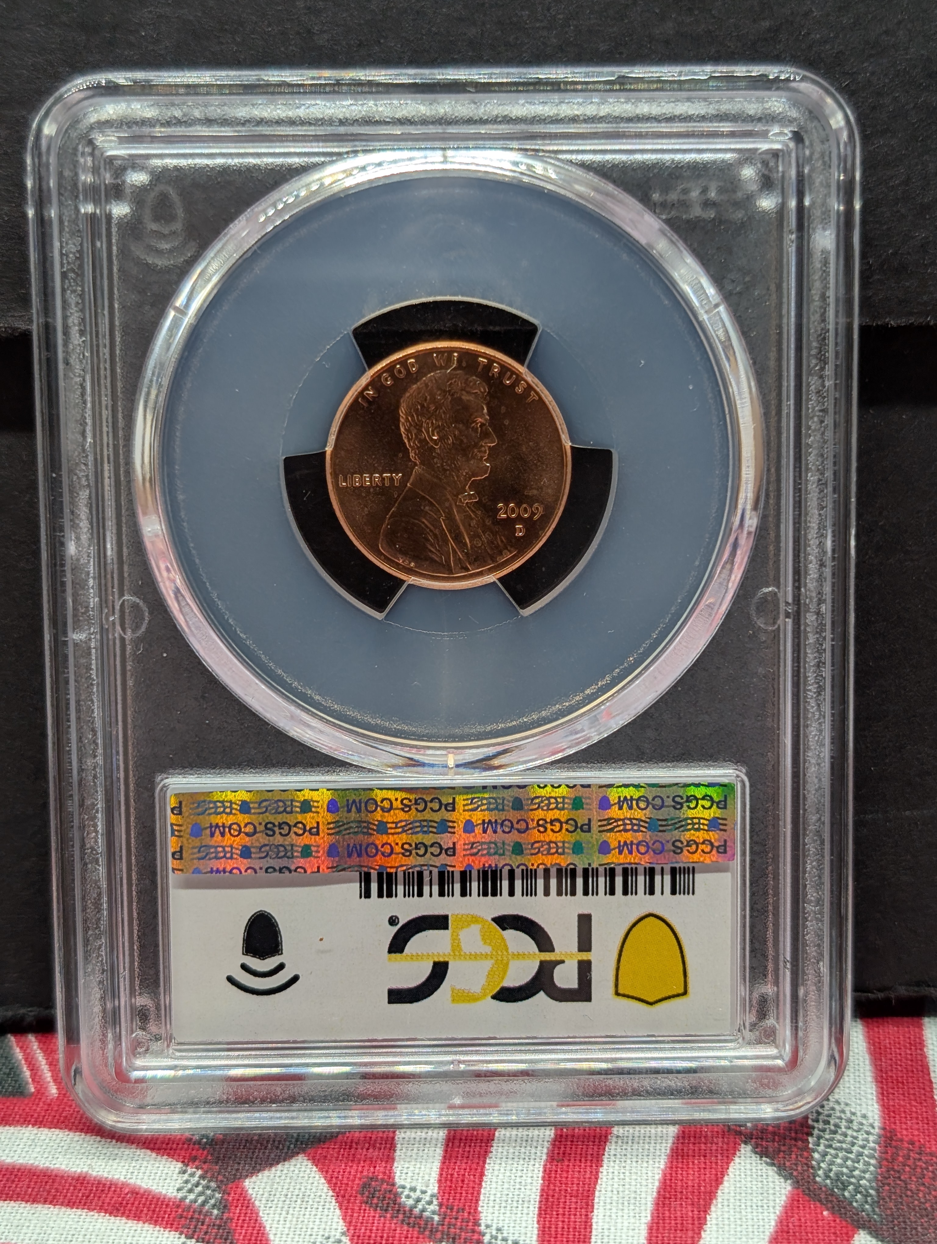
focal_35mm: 49
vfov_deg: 38.9
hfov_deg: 29.7
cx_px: 468
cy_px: 622
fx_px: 1764
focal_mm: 6.9
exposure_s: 1/43.7
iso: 20
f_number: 1.68
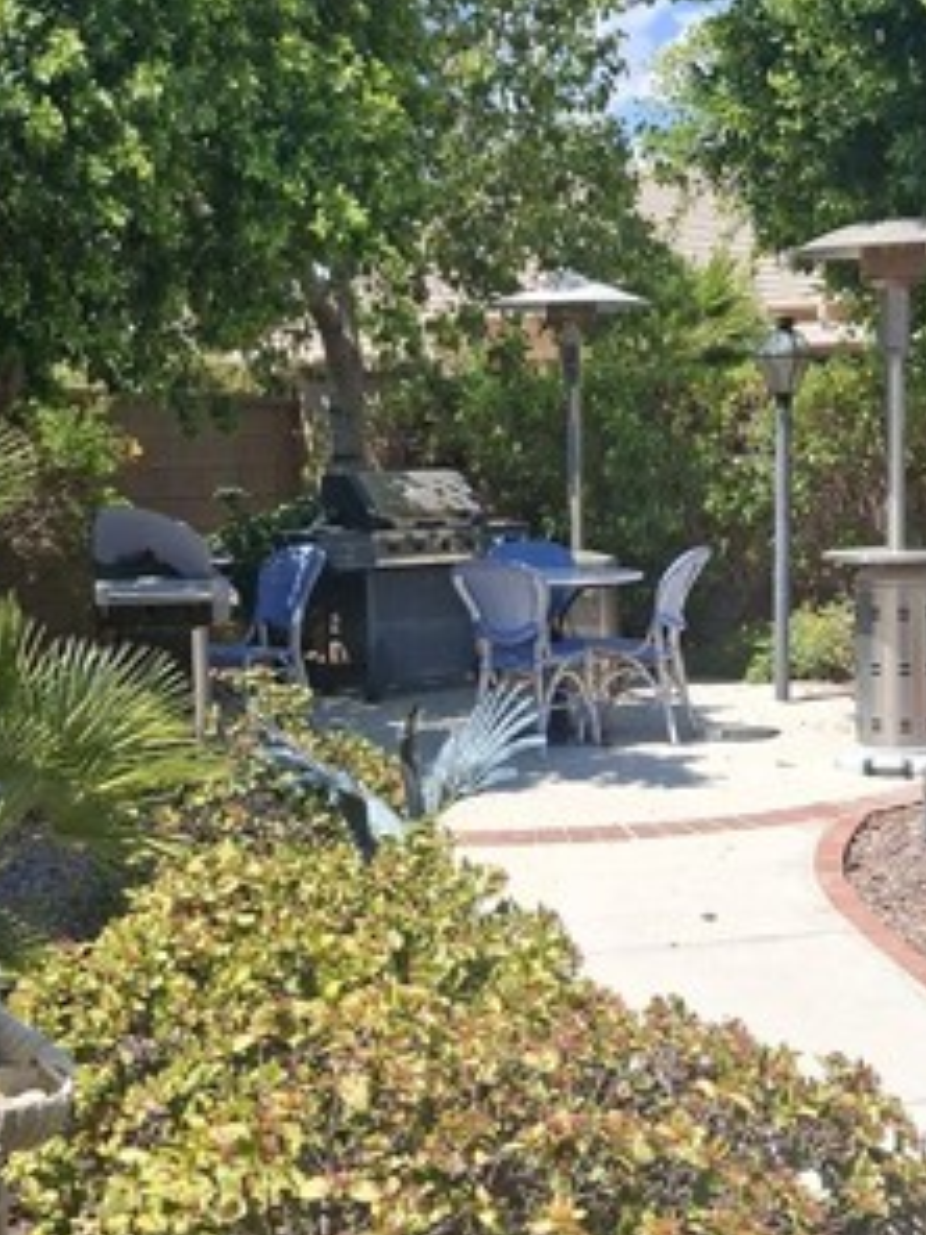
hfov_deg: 27.0
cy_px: 580
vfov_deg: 35.5
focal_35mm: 54
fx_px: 1926
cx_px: 538
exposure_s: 1/1901
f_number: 1.8
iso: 32
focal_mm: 4.69
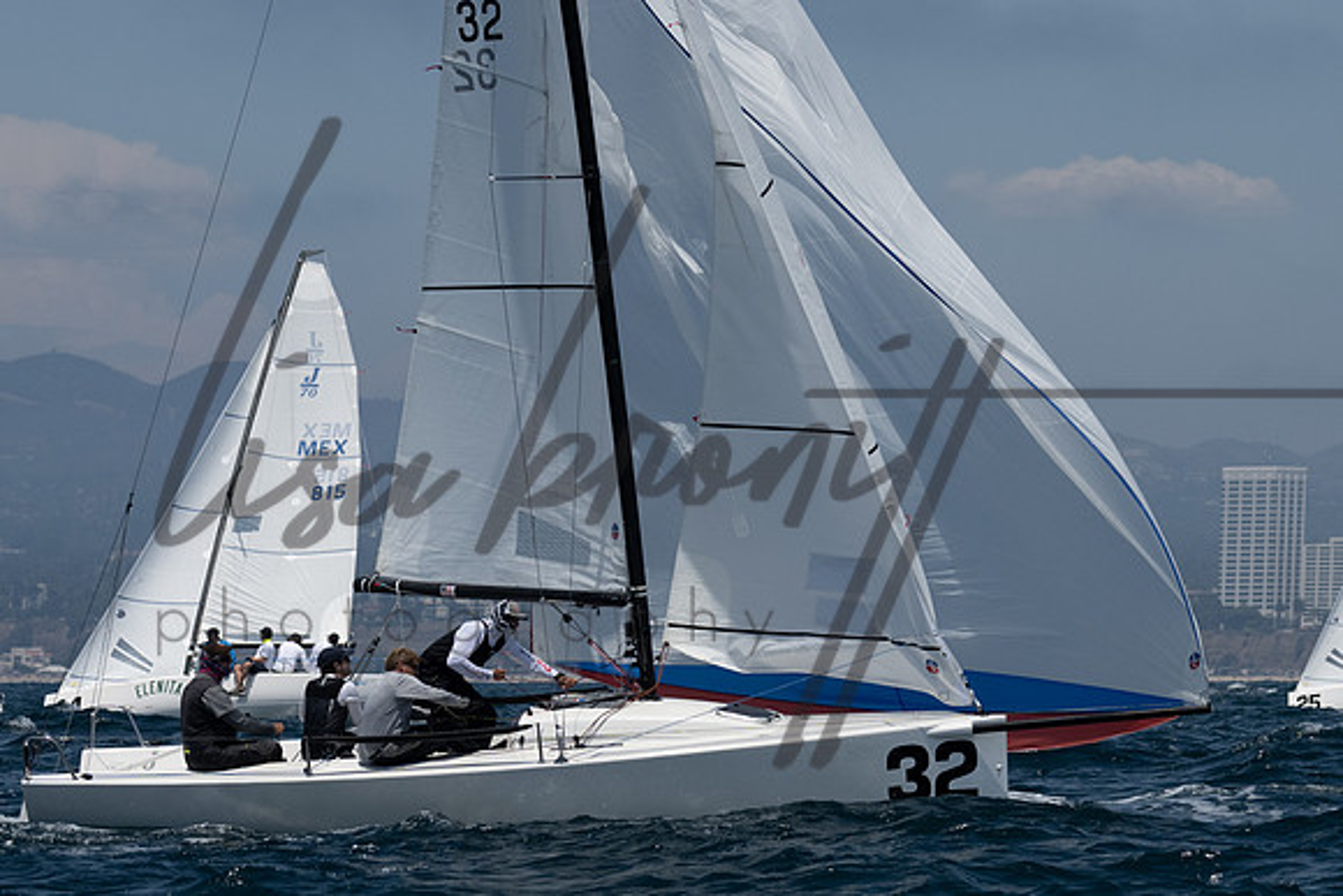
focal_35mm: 259
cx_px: 848
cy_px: 409
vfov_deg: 5.3
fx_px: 9672
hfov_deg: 7.9
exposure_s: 1/2500
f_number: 6.3
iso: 400
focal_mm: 160
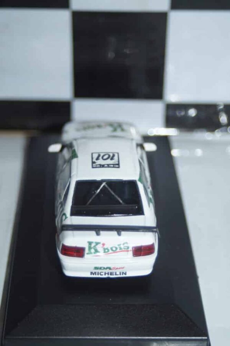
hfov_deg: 16.6
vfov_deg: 24.6
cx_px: 115
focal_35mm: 82
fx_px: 791
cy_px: 173
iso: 200
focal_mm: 55
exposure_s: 1/100
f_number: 5
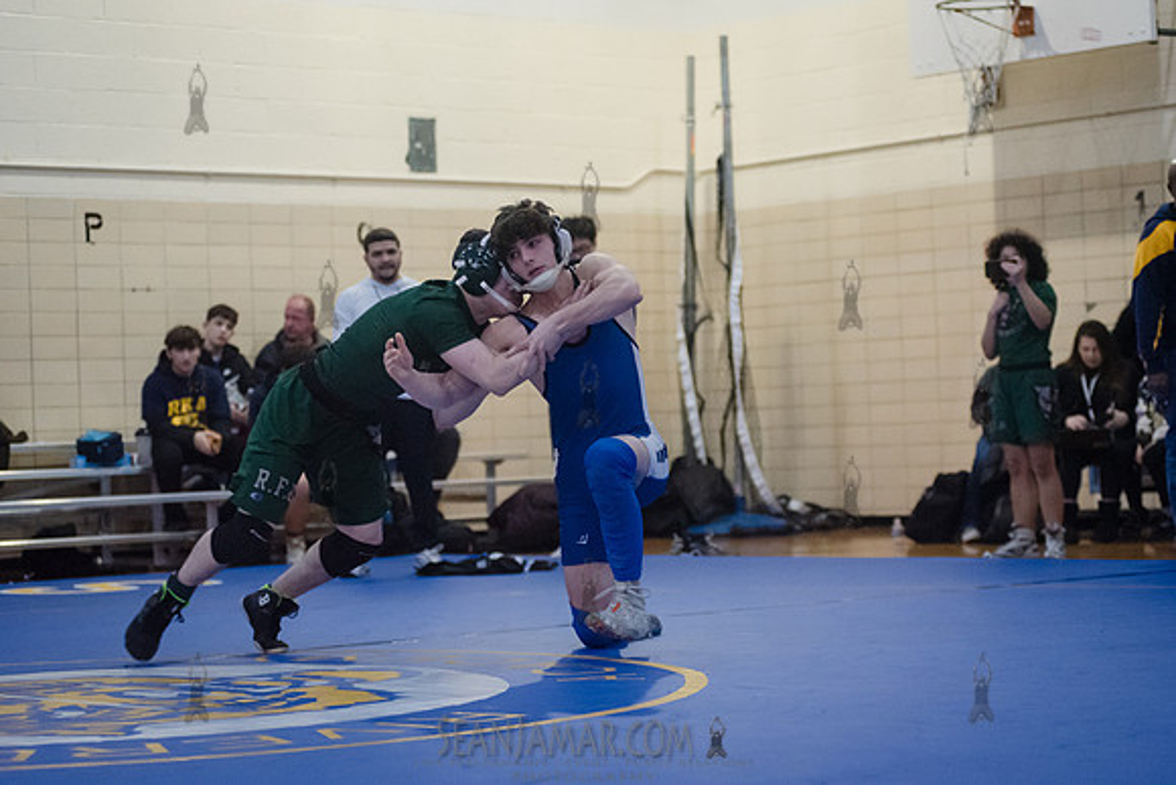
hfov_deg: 23.2
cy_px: 392
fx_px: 2863
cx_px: 588
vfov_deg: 15.6
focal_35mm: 88
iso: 8000
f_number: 3.2
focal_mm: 80
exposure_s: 1/400
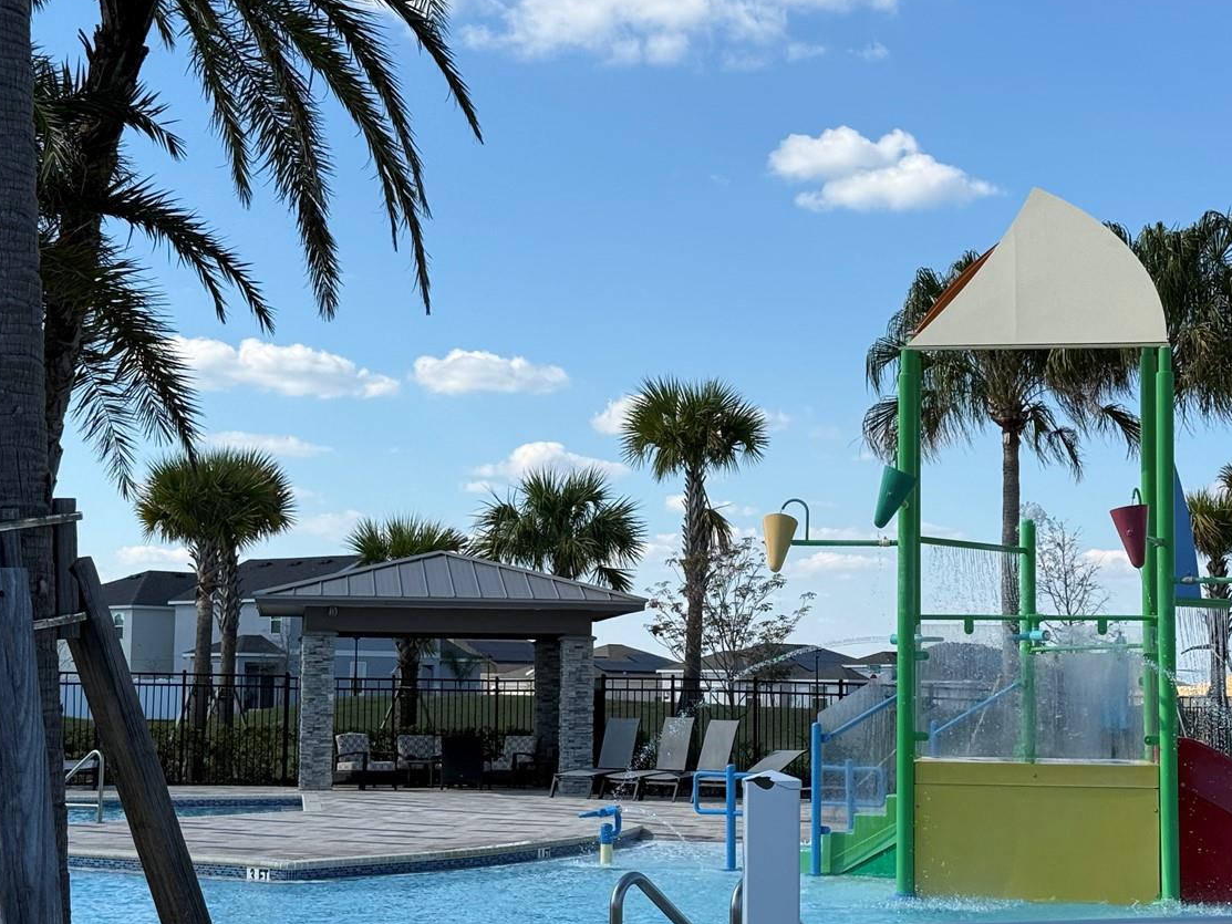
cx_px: 711
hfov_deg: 28.1
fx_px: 2456
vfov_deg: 21.3
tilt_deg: +5.8
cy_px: 492
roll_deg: -0.2
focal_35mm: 69
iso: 64
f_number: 1.78
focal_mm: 6.76
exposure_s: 1/4587
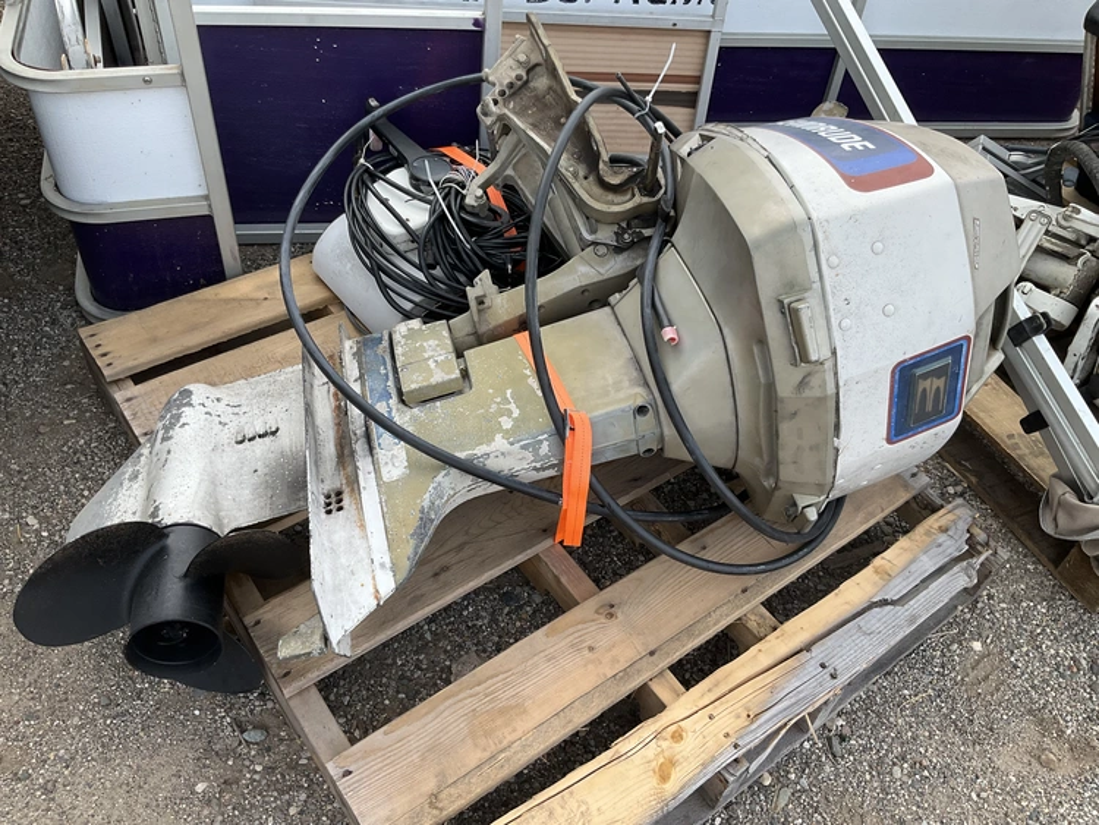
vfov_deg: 48.3
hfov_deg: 61.6
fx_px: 921
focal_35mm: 29
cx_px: 550
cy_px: 412
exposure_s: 1/568
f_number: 1.8
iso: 25
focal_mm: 3
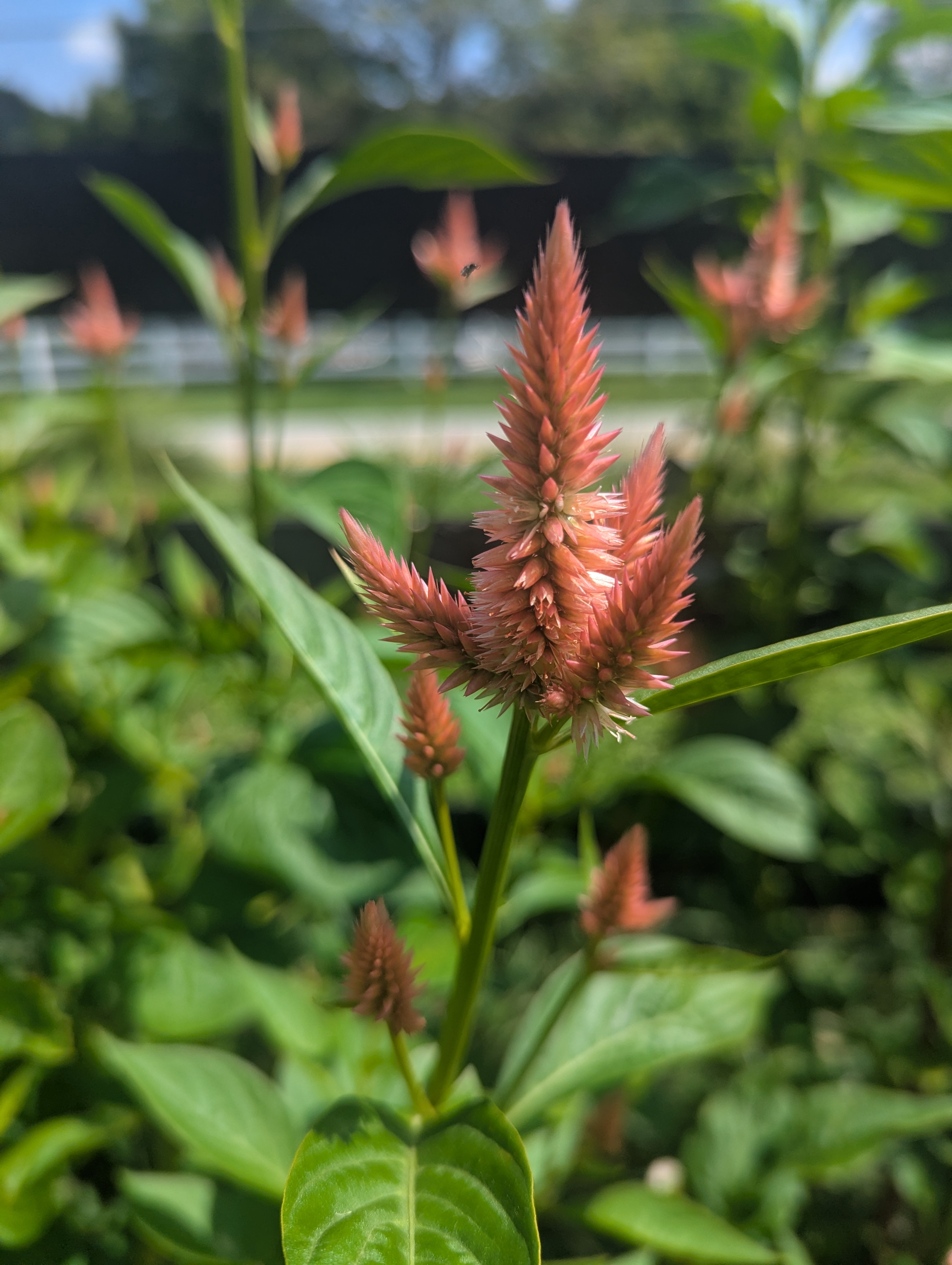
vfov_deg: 71.5
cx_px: 476
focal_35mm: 24
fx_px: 878
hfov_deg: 56.9
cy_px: 632
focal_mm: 6.81
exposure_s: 1/1508
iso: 43
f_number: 1.85
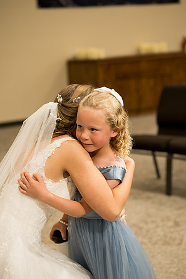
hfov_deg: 15.9
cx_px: 93
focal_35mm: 86
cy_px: 139
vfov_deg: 23.6
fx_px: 666
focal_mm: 85
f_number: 3.5
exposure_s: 1/160
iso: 800
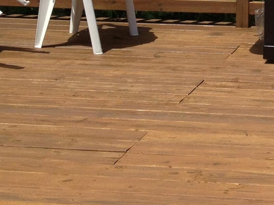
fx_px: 1036
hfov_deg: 14.2
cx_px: 401
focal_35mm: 131
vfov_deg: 11.0
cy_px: -86
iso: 50
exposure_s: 1/876
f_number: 2.4
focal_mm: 4.28
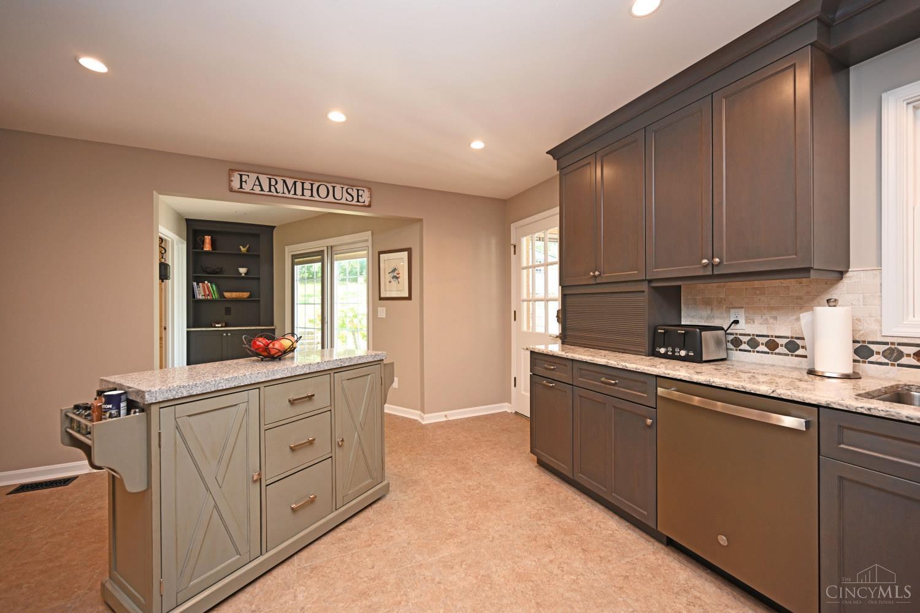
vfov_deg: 81.2
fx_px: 358
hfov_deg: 104.3
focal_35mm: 14
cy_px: 306
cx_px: 460
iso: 500
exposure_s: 1/60
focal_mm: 14
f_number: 4
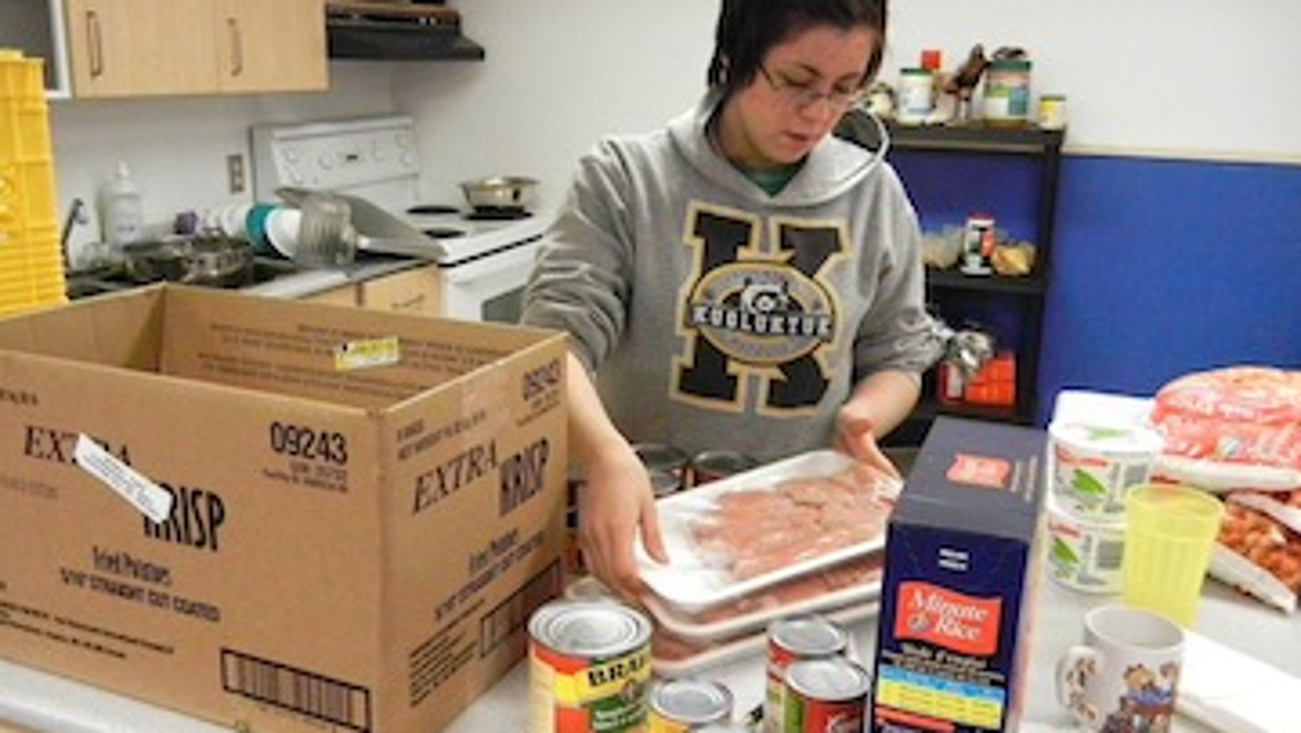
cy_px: 359
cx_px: 634
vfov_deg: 34.7
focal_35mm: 34
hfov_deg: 58.0
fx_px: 1174
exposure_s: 1/183
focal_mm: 5.4
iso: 1600
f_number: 3.5
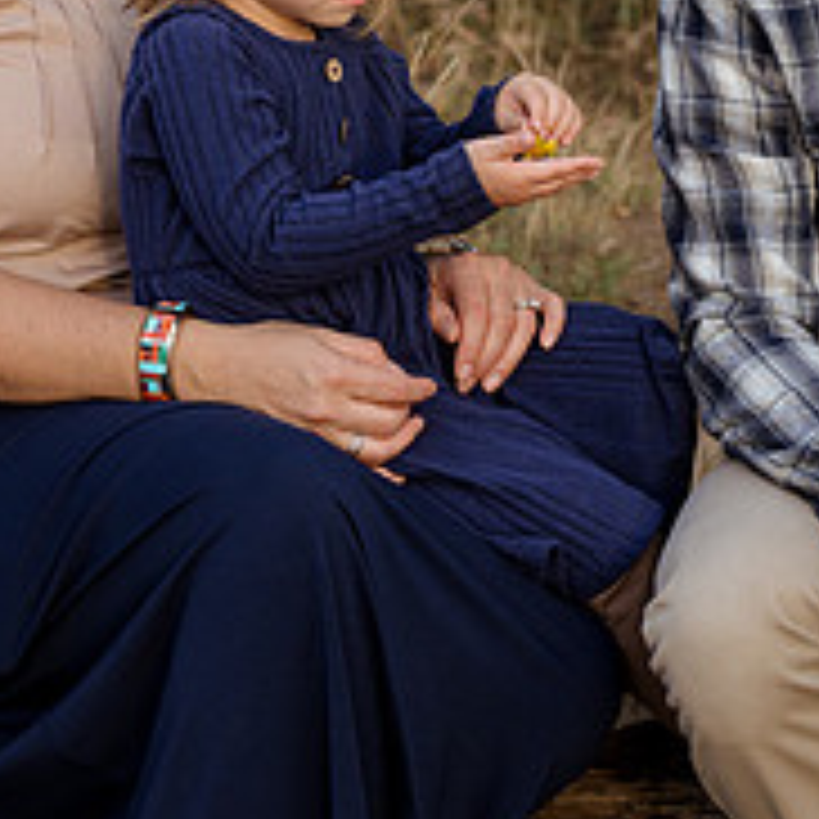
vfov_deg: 9.2
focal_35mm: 190
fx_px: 5086
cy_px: 160
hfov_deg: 9.2
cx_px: 783
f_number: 5.6
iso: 640
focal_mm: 70
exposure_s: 1/200
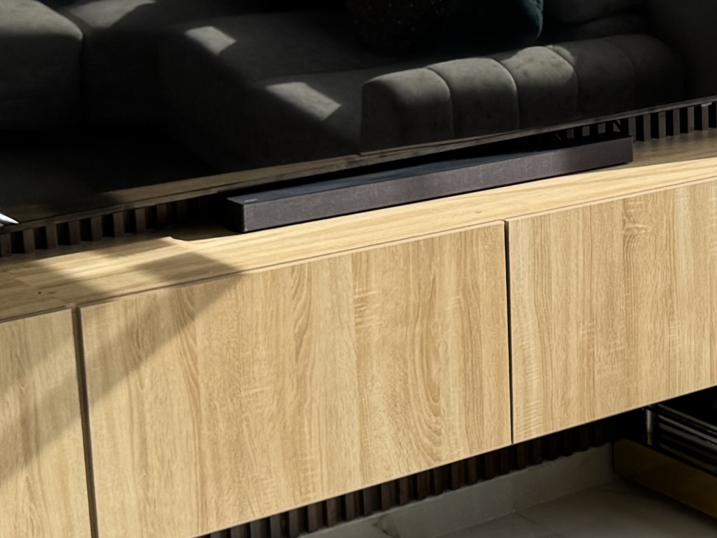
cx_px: 978
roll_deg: -1.0
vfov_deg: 14.0
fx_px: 2174
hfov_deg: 17.4
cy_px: 130
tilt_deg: -12.8
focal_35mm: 105
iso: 80
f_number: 1.78
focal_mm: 6.76
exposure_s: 1/1395
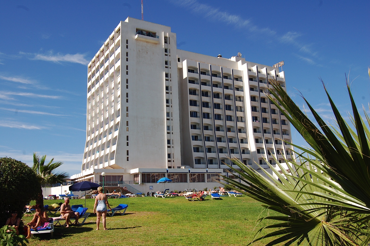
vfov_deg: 39.9
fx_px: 339
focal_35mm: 33
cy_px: 123
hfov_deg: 57.3
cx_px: 185
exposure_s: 1/320
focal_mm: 22
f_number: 9
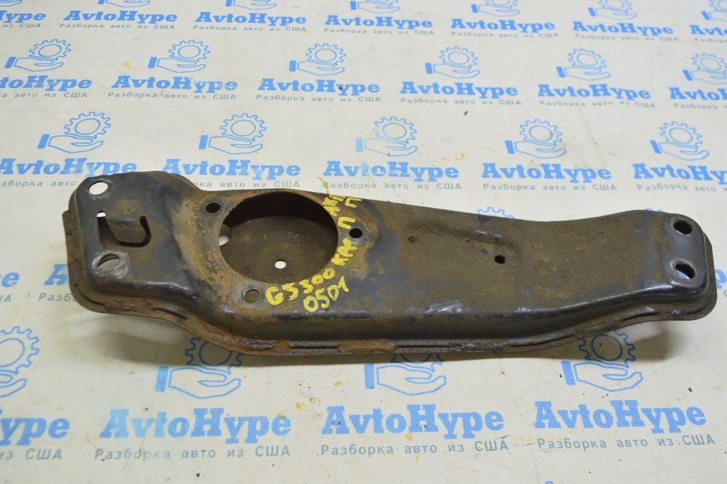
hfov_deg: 57.3
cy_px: 242
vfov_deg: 39.9
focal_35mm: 33
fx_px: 666
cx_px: 364
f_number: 5.6
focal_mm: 22
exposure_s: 1/20
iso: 400
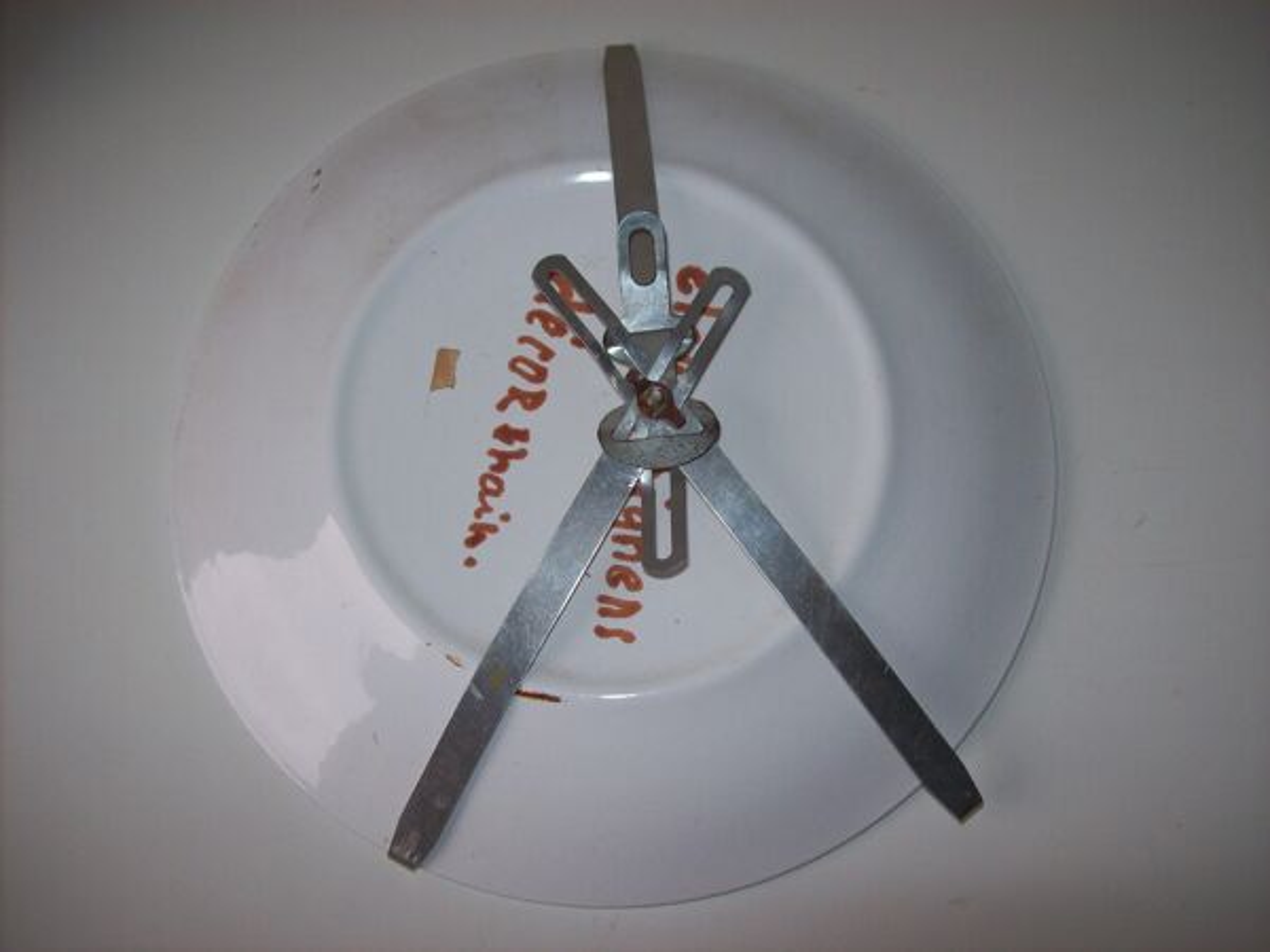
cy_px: 476
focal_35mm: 36
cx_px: 635
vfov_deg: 39.7
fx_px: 1321
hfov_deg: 51.4
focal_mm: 6
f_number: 2.7
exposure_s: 1/64
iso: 80
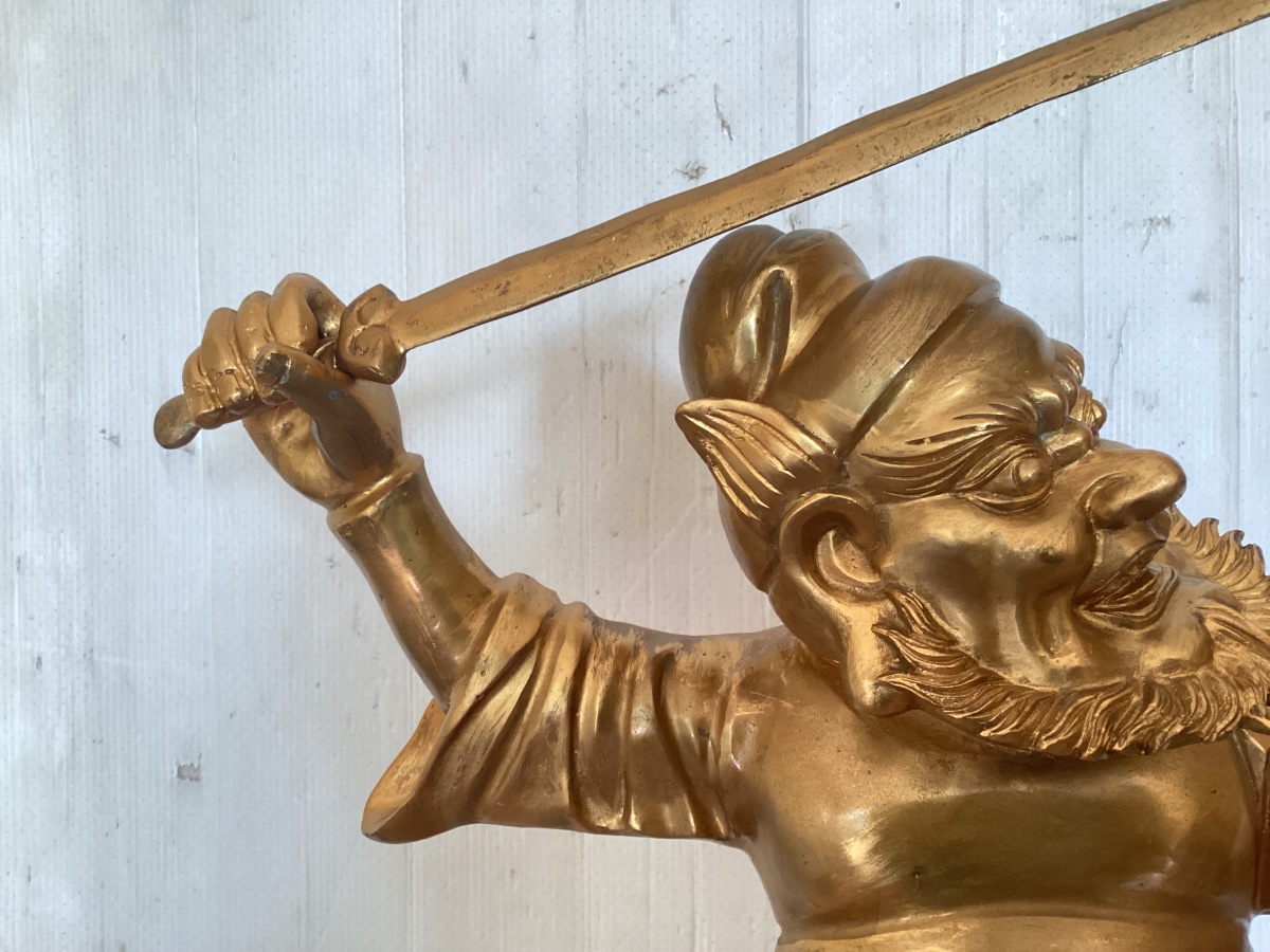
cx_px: 635
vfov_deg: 45.4
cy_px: 476
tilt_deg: -7.1
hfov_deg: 58.4
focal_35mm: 31
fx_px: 1137
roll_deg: -1.8
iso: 400
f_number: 2.4
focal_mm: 3.3
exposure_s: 1/40
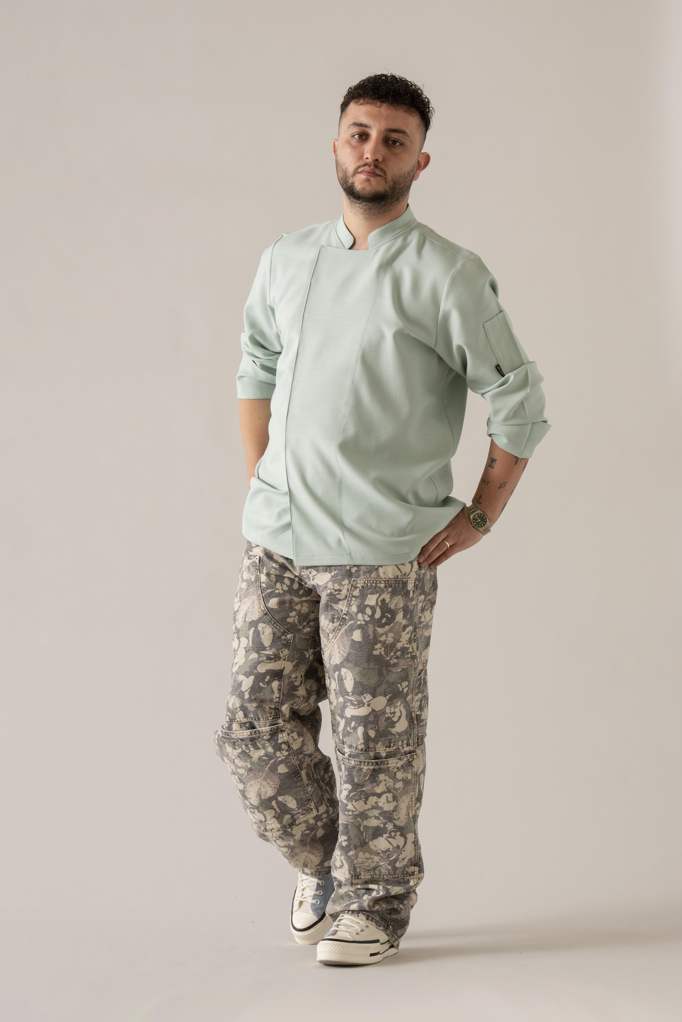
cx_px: 347
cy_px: 499
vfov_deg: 17.5
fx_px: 3322
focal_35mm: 117
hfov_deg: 11.7
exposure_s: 1/160
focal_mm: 110
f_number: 11
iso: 320
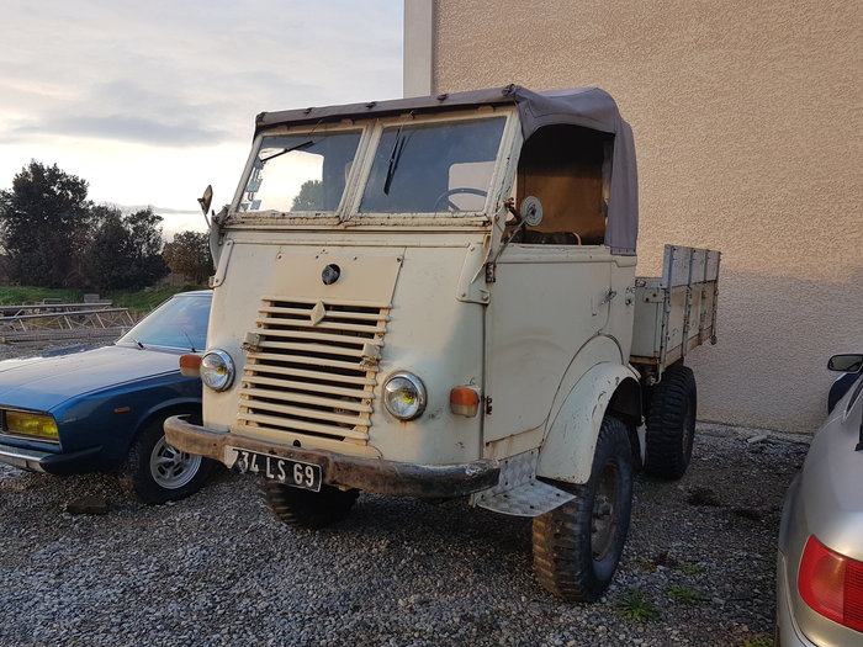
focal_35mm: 26
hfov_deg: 67.3
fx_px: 648
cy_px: 324
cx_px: 432
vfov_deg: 53.1
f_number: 1.7
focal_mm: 4.2
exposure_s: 1/191
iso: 40
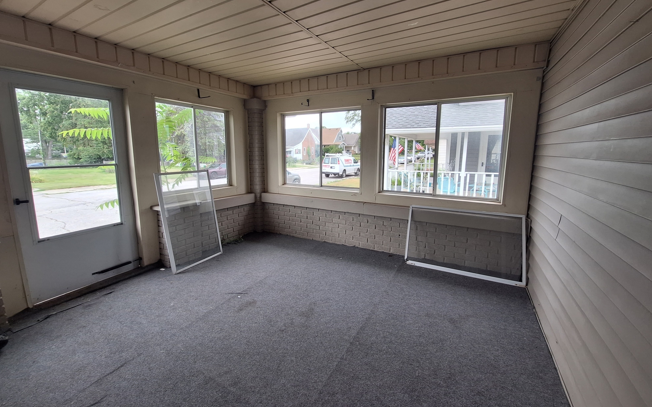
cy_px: 187
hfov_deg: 105.3
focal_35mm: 14
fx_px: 249
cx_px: 328
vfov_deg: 78.5
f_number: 2.2
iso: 64
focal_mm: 1.74
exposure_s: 1/60
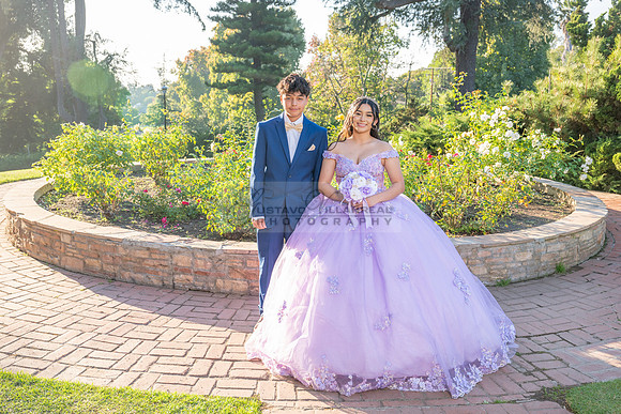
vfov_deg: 36.9
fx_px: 621
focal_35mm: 36
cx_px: 310
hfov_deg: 53.1
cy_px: 207
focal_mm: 36
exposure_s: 1/200
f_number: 5.6
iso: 200
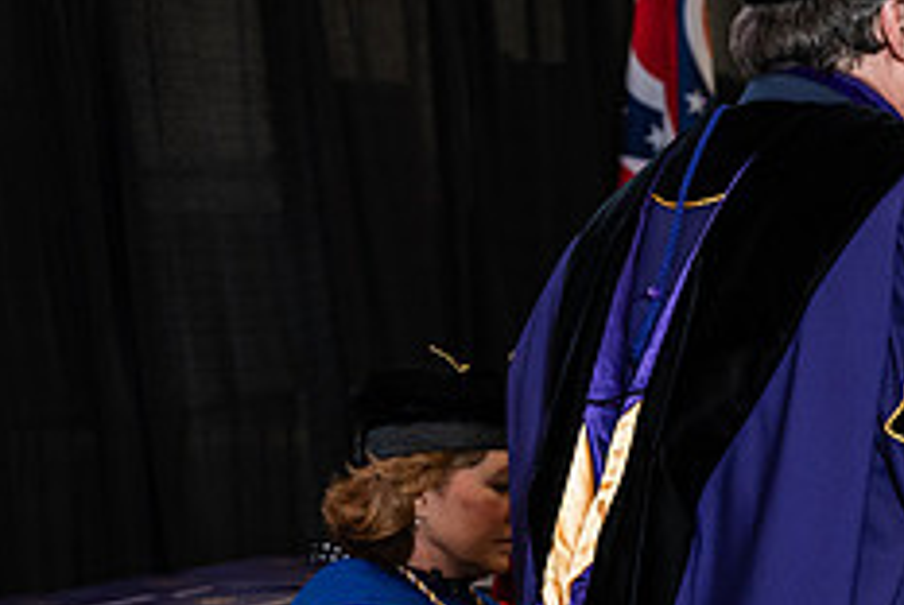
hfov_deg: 11.5
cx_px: 1102
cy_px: 498
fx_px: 4375
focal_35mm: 174
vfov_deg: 7.9
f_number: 4.5
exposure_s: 1/200
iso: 1250
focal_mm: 70
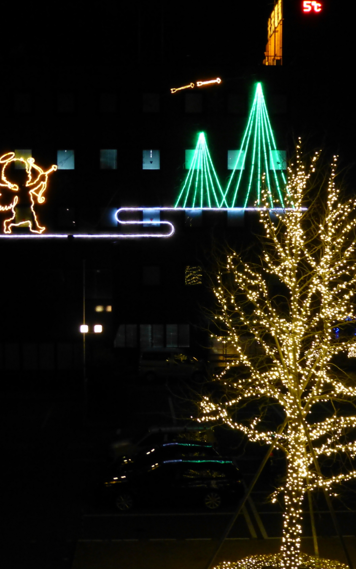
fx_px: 916
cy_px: 300
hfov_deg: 22.0
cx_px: 183
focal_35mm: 59
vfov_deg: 34.5
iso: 800
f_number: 4.2
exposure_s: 1/13
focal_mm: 8.5
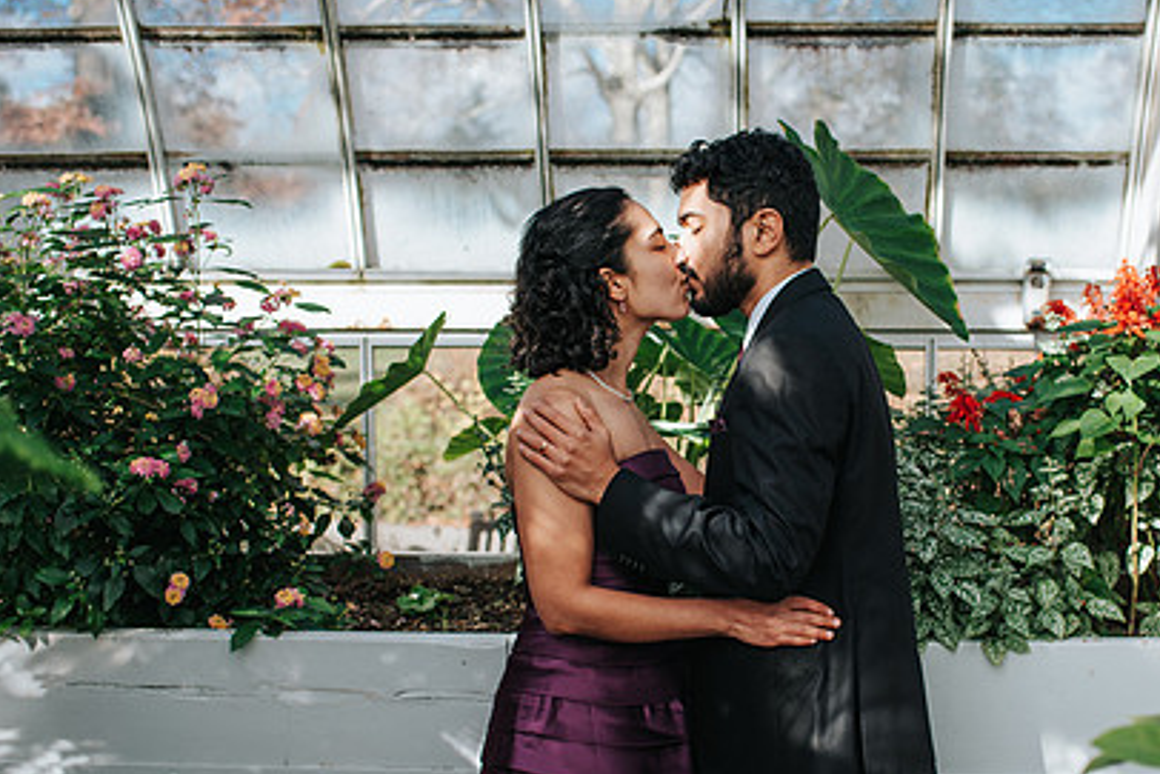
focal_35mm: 52
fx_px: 1676
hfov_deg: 38.0
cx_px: 721
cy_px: 487
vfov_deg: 25.9
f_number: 3.2
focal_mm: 35
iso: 110
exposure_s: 1/500
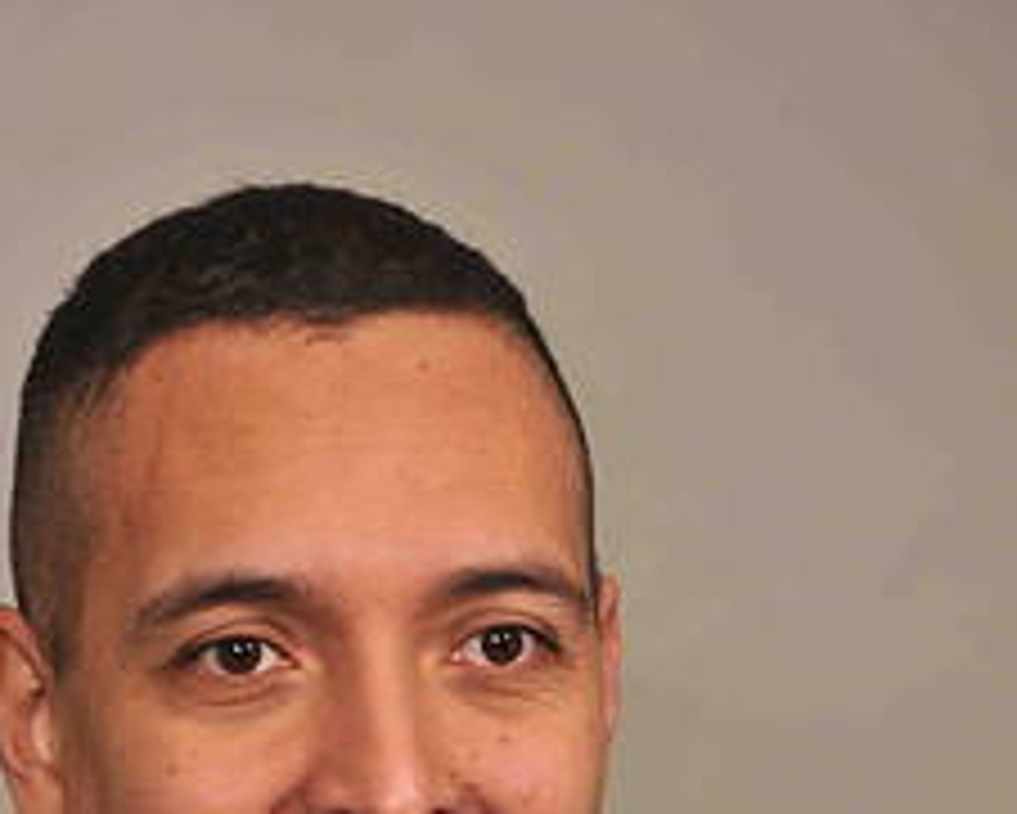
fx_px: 8008
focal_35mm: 266
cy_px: 854
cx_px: 367
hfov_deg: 7.3
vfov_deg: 5.8
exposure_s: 1/60
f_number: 6.3
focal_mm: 95
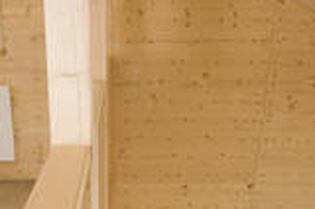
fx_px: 524
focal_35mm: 60
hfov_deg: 33.1
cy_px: 279
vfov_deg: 20.4
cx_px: 100
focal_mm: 16
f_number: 13
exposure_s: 1/6
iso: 200
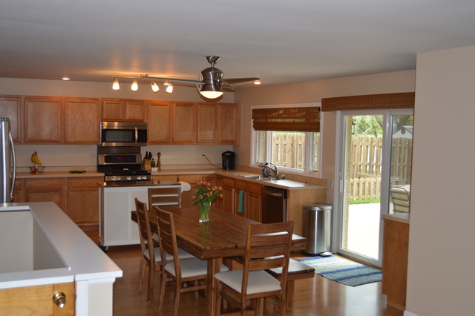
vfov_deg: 34.2
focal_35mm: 39
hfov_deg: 49.6
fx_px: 514
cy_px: 158
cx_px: 238
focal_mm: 26
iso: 320
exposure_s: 1/125
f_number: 4.2
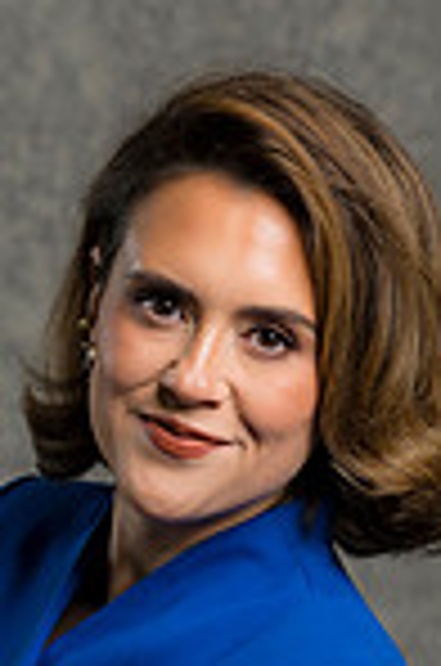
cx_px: 243
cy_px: 824
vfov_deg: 7.9
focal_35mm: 259
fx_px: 4781
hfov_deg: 5.3
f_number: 5
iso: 125
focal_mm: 85
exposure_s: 1/200
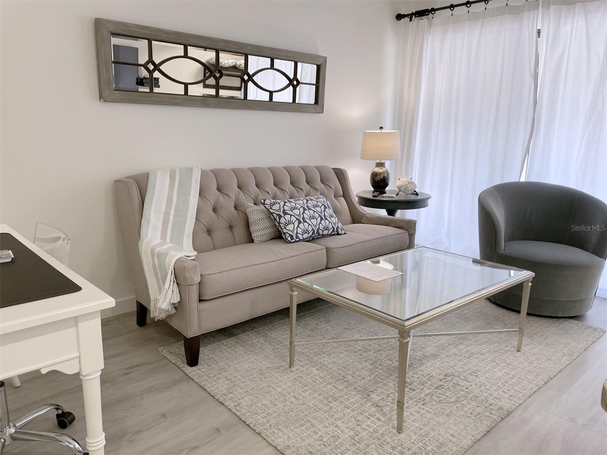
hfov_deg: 67.3
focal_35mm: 26
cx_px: 304
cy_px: 228
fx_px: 456
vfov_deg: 53.1
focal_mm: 4.2
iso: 80
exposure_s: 1/60
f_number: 1.6
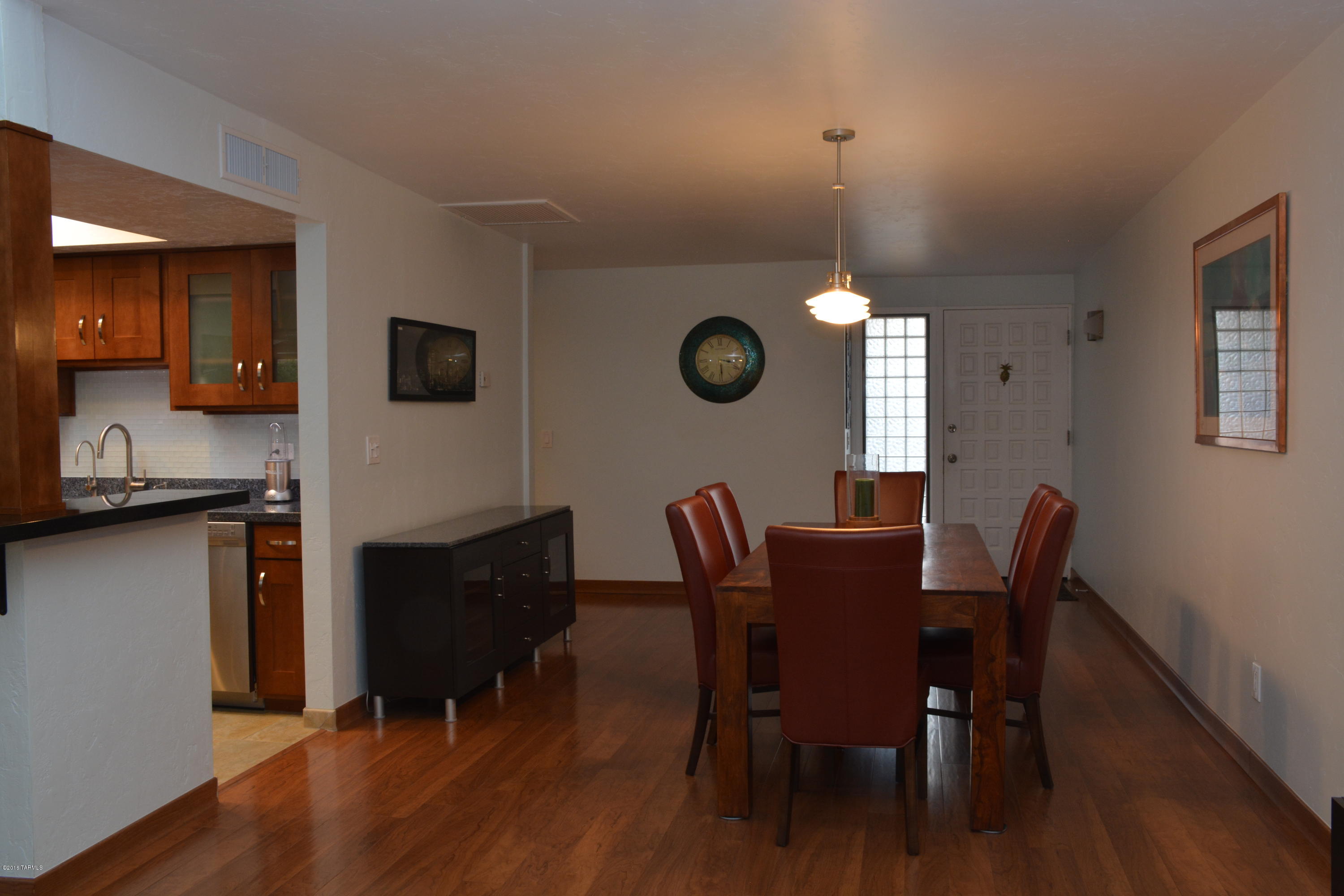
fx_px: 1120
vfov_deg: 43.6
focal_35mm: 30
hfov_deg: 61.9
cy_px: 448
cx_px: 672
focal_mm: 20
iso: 400
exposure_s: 1/5
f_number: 13
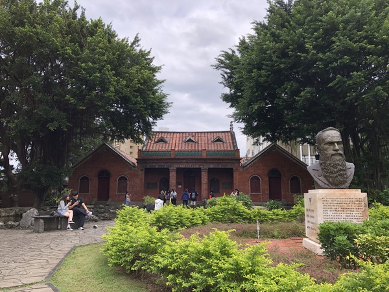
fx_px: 315
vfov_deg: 49.7
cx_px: 194
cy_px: 146
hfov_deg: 63.4
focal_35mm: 28
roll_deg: +0.3
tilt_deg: +9.5
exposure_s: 1/657
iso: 20
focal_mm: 3.99
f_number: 1.8
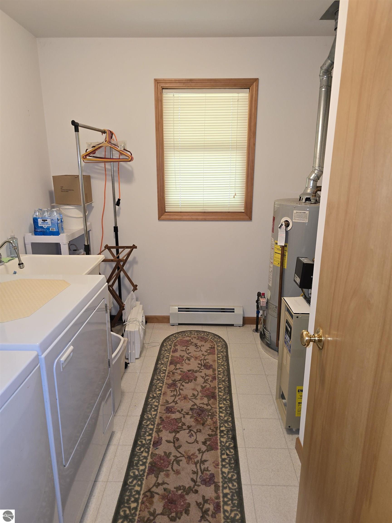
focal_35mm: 23
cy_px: 262
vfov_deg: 73.9
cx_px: 196
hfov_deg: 58.9
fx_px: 347
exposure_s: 1/30
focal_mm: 6.3
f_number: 1.7
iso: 100
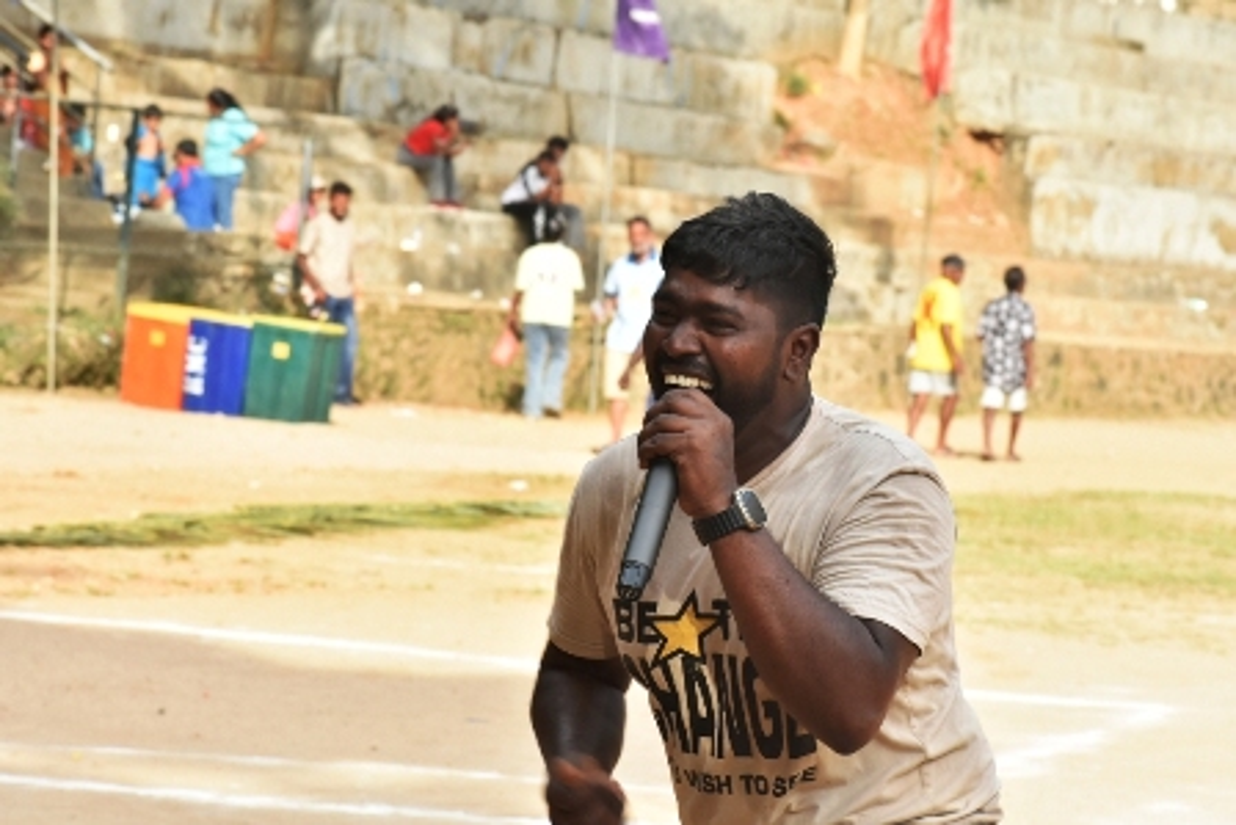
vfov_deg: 7.3
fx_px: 6439
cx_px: 618
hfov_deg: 11.0
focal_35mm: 188
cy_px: 412
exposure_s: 1/160
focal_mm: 125
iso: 400
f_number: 11
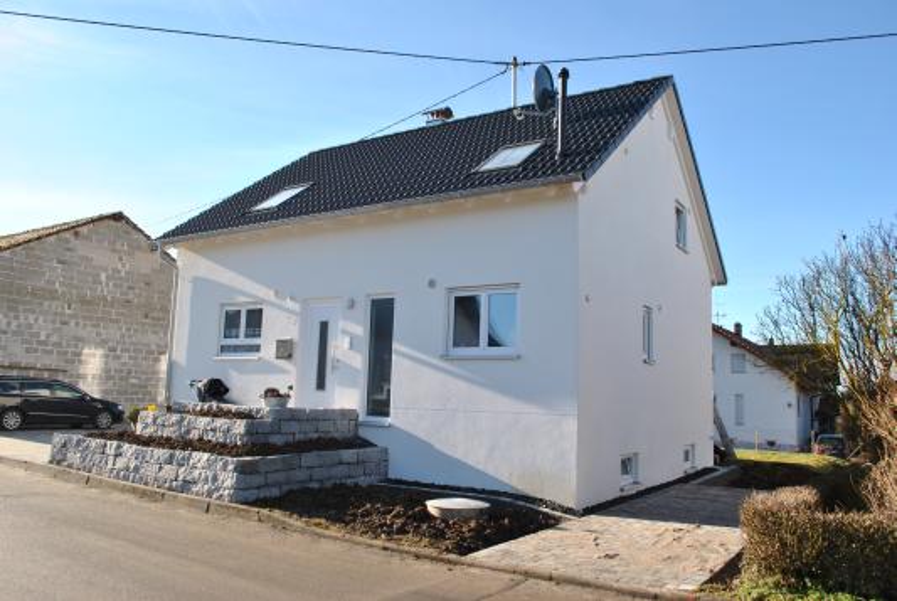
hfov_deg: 67.3
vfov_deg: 48.1
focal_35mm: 27
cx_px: 448
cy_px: 300
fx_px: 674
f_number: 8
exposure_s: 1/160
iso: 100
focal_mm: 18
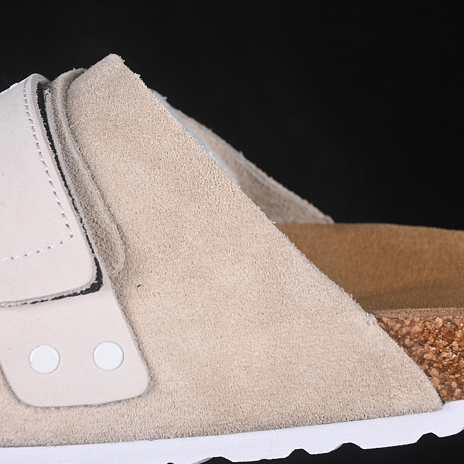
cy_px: 232
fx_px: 1456
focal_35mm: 96
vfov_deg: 18.1
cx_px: 229
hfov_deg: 18.1
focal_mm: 50
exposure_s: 1/80
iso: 160
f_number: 7.1
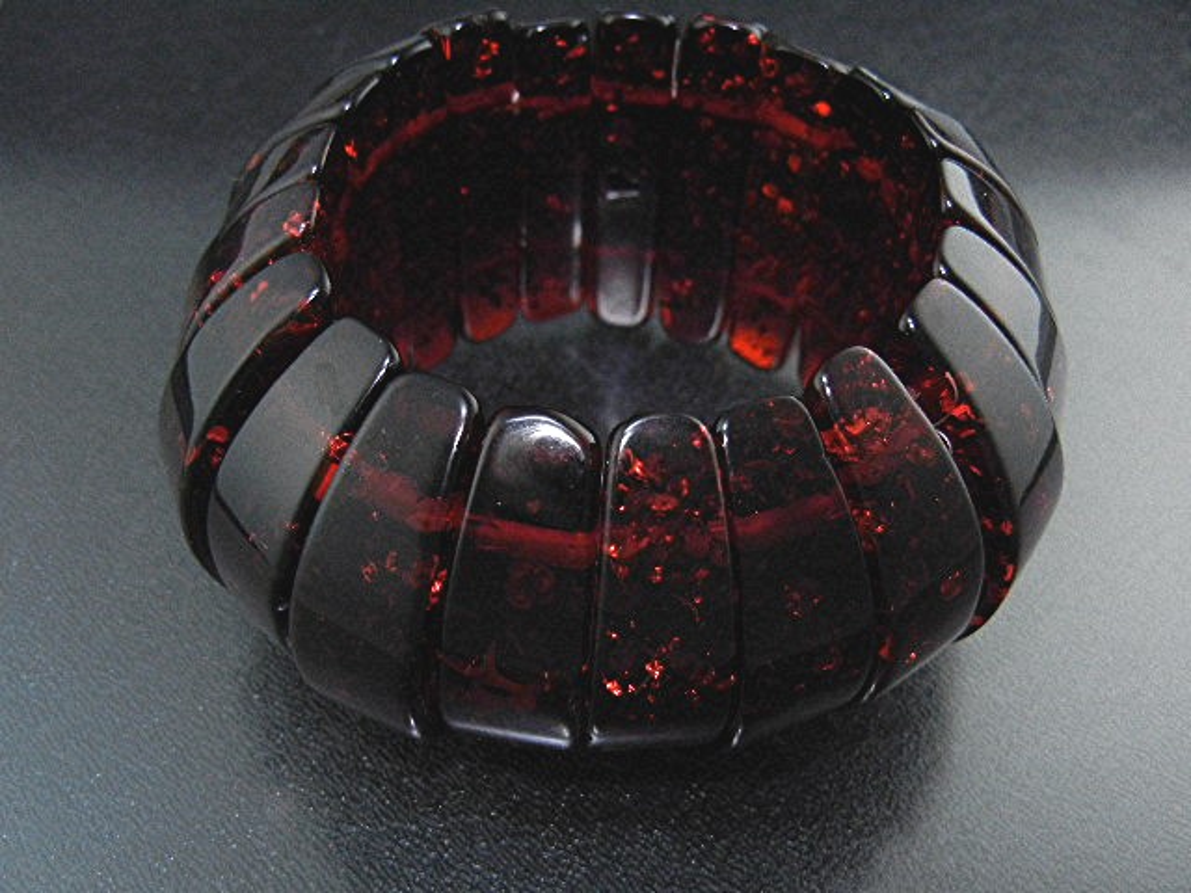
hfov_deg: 47.9
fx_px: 1342
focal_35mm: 39
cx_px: 596
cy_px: 446
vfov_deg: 36.8
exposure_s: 1/30
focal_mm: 7.1
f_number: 7.4
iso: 800
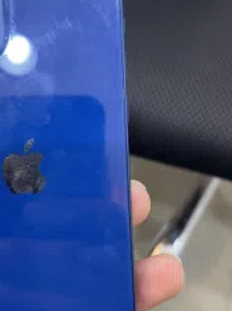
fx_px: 385
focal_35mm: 43
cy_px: 170
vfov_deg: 43.9
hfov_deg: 33.2
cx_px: 75
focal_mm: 5.1
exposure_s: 1/60
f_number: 1.6
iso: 160
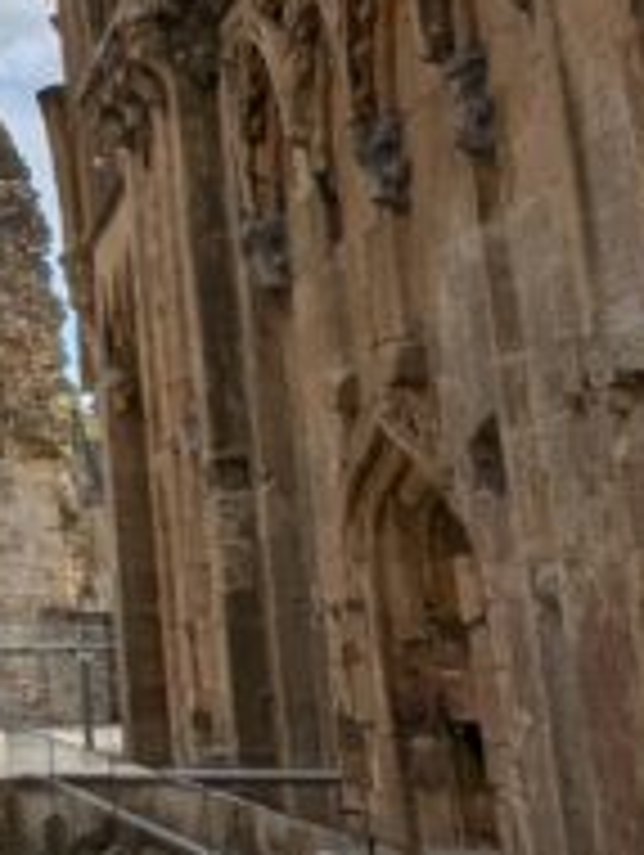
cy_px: -122
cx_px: -295
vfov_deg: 25.4
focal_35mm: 70
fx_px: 1733
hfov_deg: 18.8
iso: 41
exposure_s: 1/5525
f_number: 2.2
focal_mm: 1.95
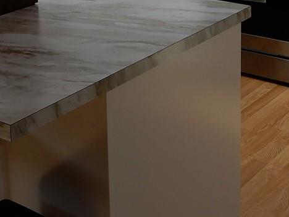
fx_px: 685
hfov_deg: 23.8
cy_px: -65
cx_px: 119
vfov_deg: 16.9
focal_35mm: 82
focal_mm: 4.3
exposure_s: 1/50
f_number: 3.4
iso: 80
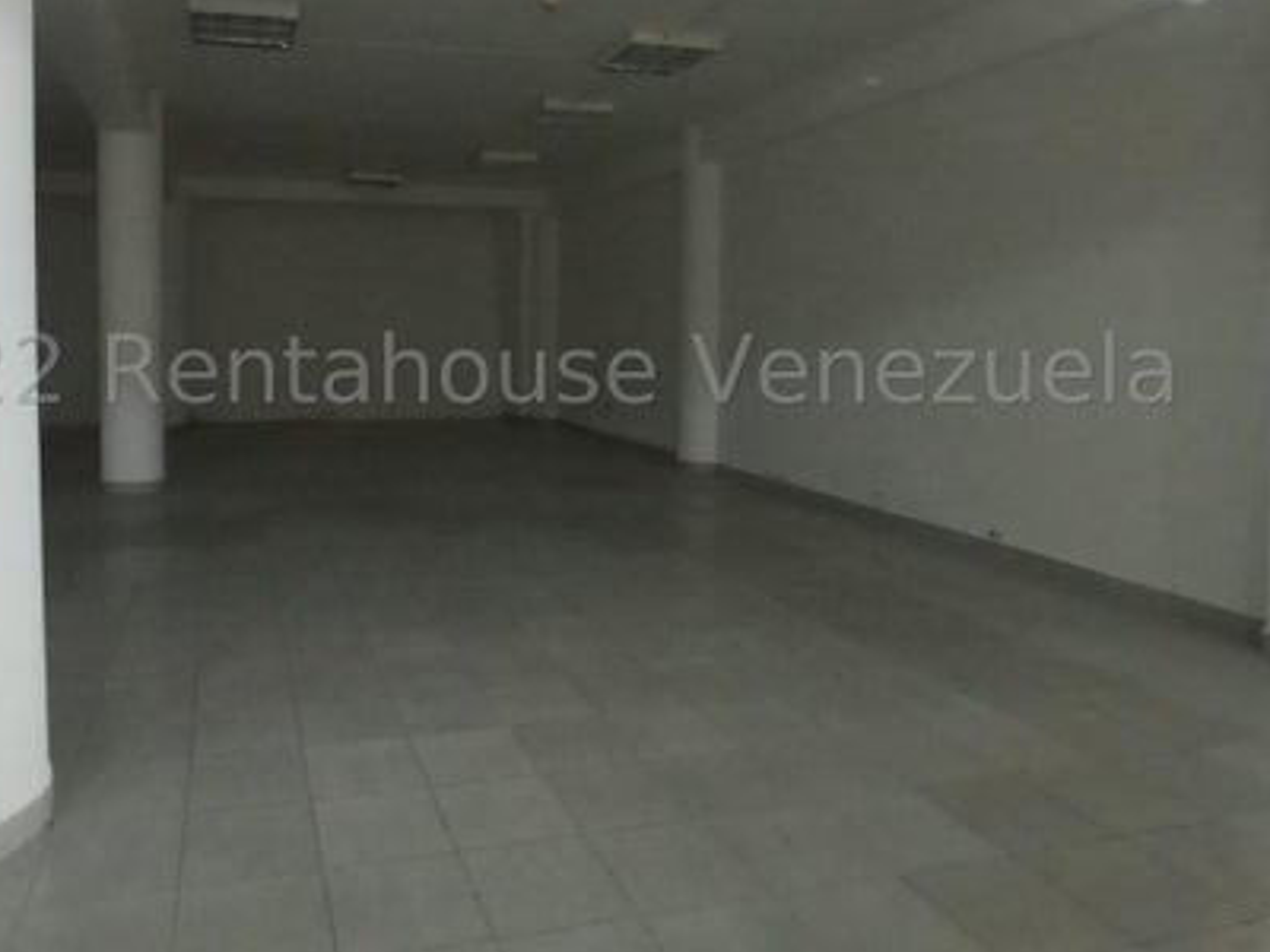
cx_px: 460
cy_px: 368
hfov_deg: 70.2
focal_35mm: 24
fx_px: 881
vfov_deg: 56.3
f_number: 2.2
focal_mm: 1.65
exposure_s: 1/16.7
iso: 1658
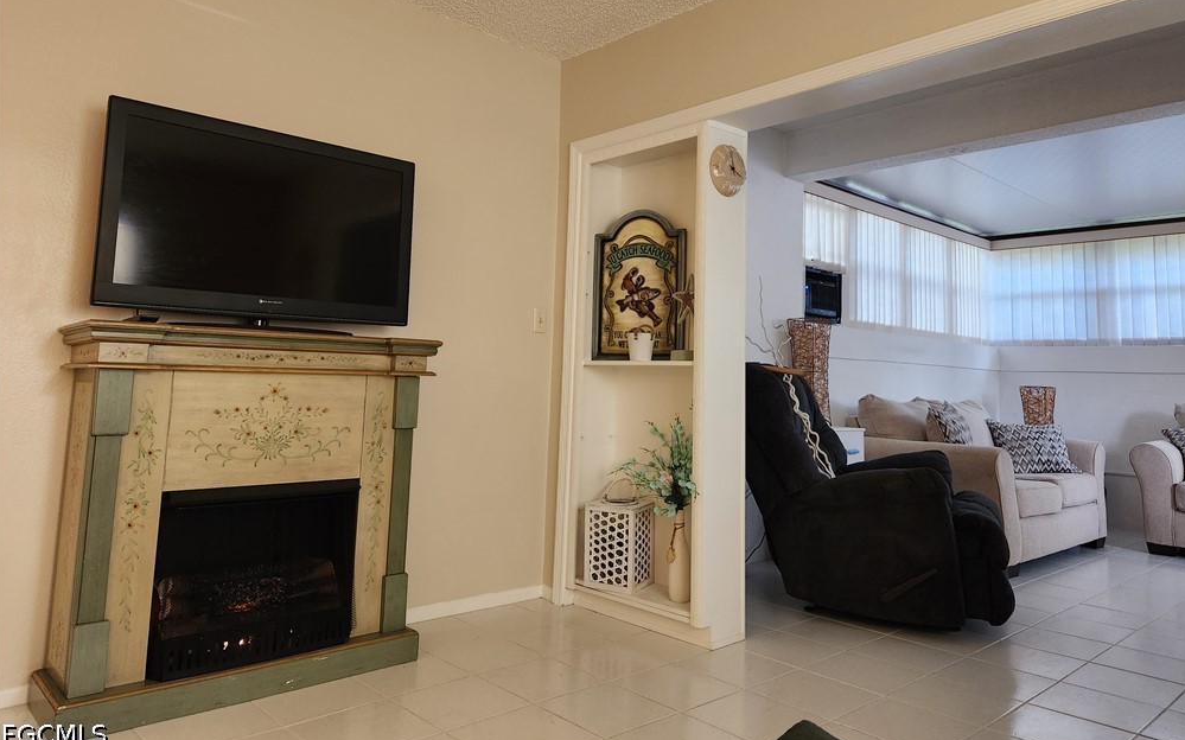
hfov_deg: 72.6
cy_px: 299
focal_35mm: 25
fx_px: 807
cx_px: 603
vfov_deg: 49.0
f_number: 1.8
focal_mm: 5.4
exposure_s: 1/120
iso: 500
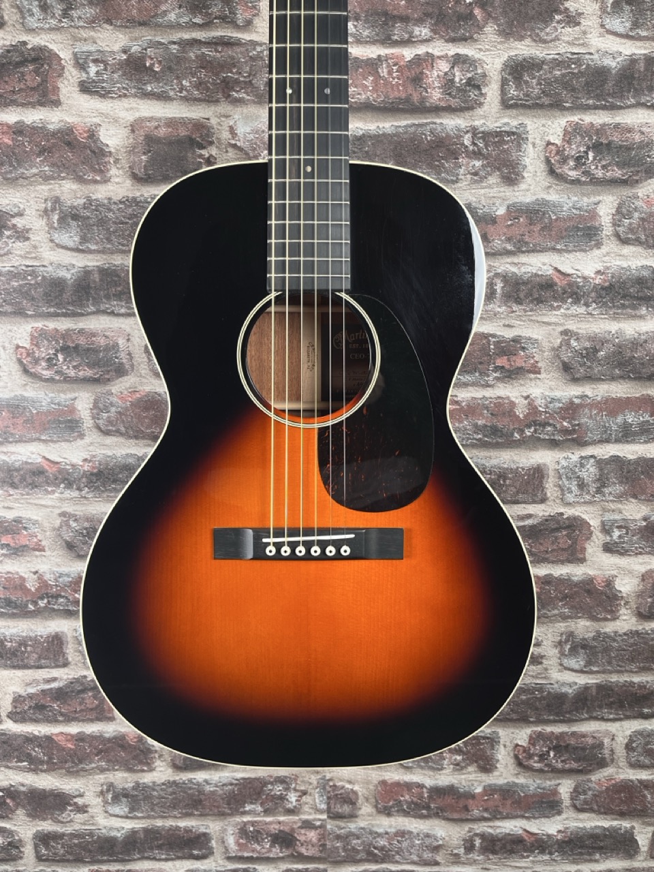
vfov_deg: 67.3
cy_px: 436
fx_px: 655
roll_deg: +1.3
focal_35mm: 26
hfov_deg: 53.1
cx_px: 327
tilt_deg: -11.5
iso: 100
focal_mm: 5.1
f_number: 1.6
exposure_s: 1/100
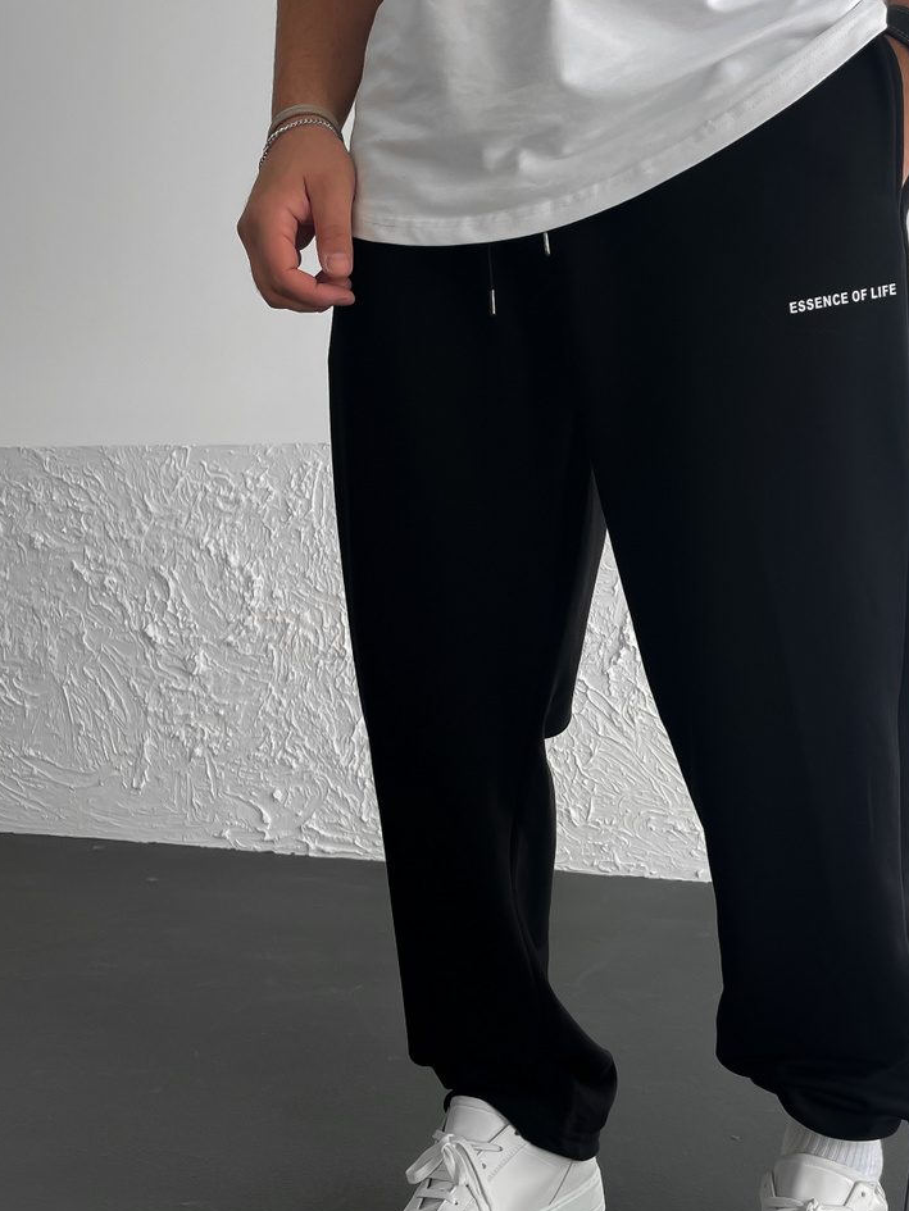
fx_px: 1540
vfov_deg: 42.9
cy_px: 674
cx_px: 590
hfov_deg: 32.7
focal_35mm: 44
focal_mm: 4.2
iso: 32
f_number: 1.6
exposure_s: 1/280
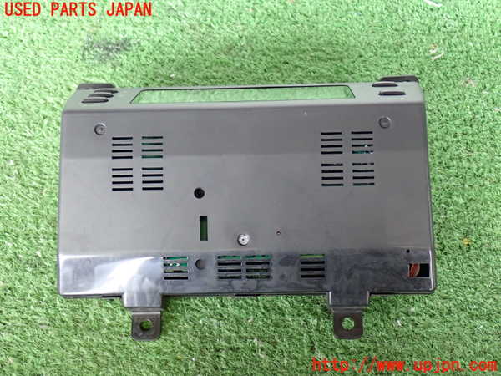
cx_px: 250
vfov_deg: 30.9
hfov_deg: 40.4
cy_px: 188
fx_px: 680
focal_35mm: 47
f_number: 3.1
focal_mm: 8.4
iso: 800
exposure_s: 1/40
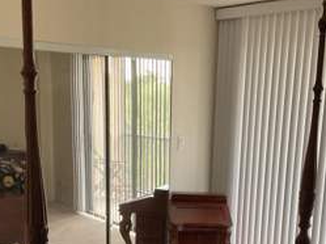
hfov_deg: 34.3
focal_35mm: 56
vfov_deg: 25.3
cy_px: 215
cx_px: 198
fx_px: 527
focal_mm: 3
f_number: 1.8
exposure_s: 1/60
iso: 100
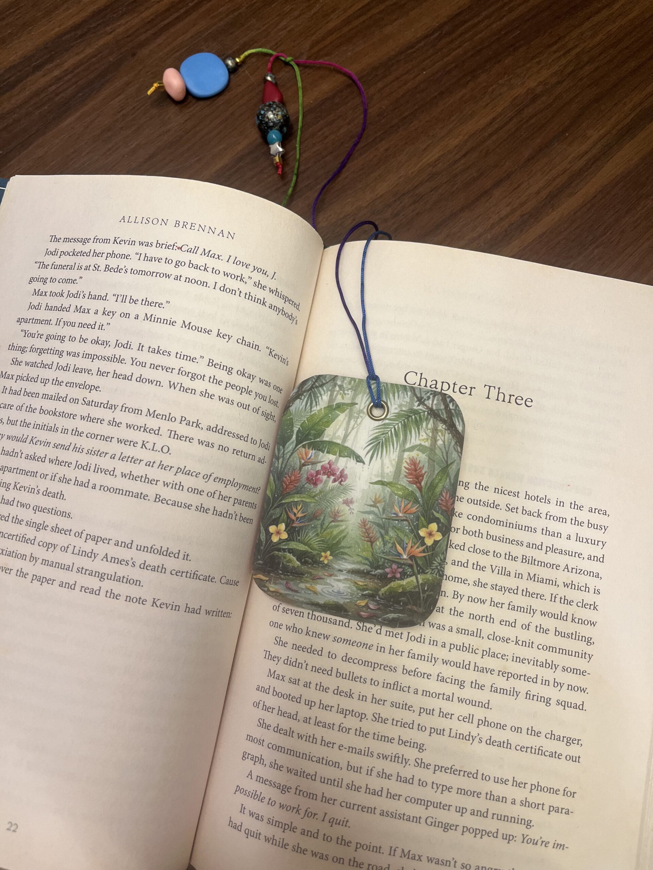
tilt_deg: -77.7
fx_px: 654
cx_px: 326
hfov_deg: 53.1
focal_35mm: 26
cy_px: 435
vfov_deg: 67.3
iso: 100
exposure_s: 1/100
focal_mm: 5.1
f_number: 1.6
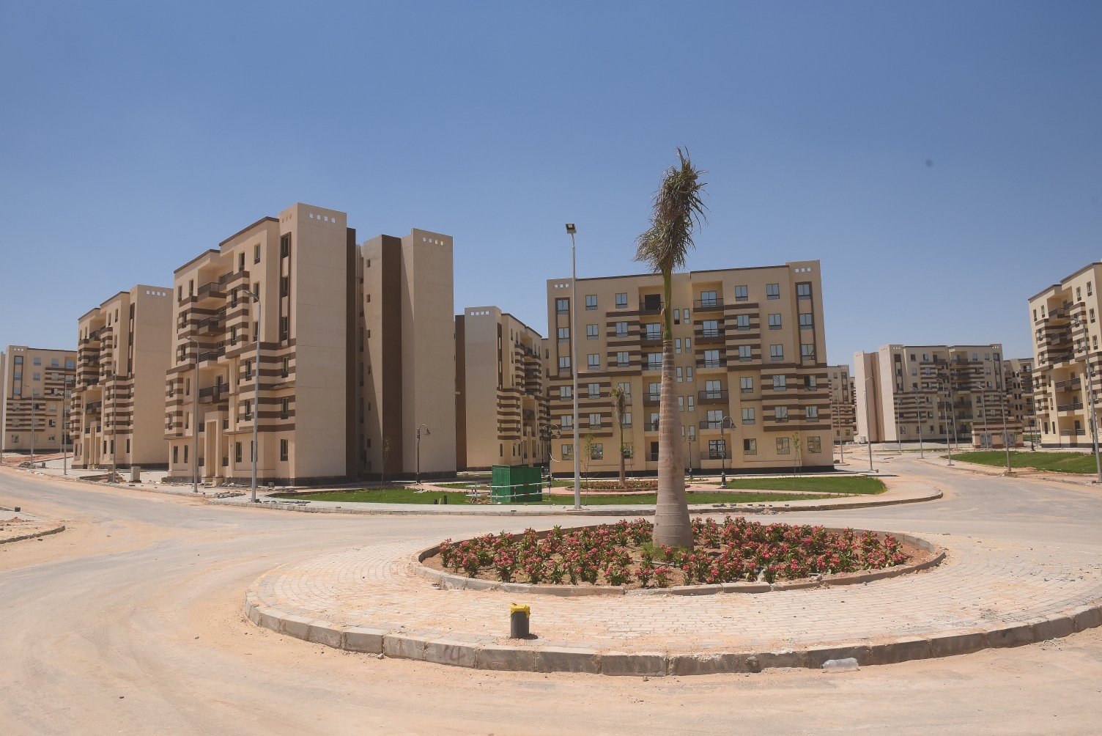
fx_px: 735
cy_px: 368
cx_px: 551
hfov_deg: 73.7
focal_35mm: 24
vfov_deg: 53.2
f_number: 8
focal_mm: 24
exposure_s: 1/3200
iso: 800
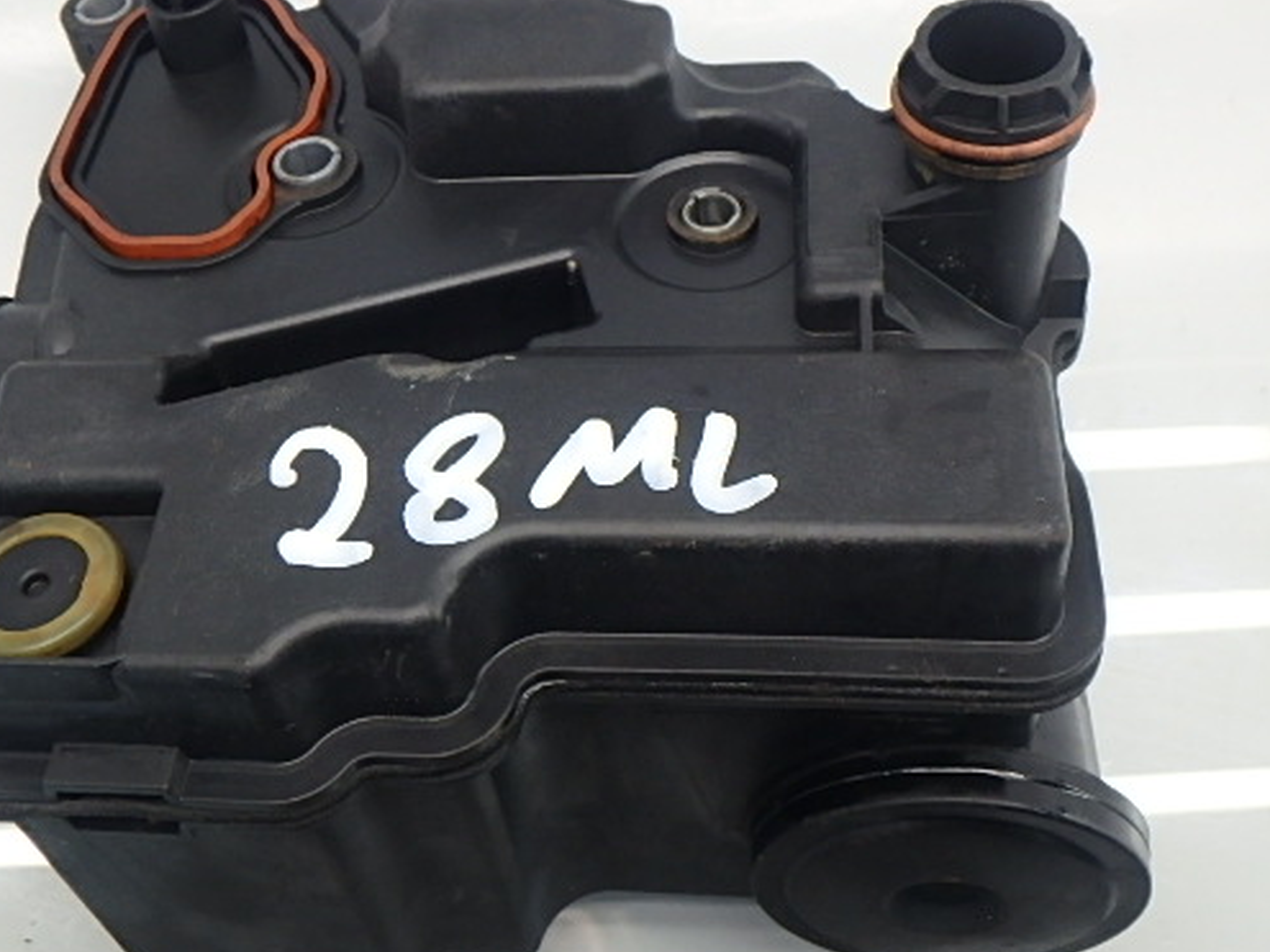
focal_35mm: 44
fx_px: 1614
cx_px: 541
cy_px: 431
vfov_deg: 32.8
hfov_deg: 42.8
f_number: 4.9
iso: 320
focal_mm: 6
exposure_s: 1/40
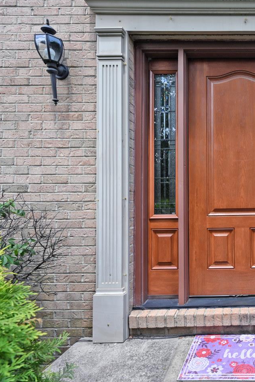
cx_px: 248
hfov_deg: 48.4
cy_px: 188
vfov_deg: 78.6
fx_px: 234
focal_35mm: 22
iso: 200
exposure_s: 1/250
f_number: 5.6
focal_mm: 14
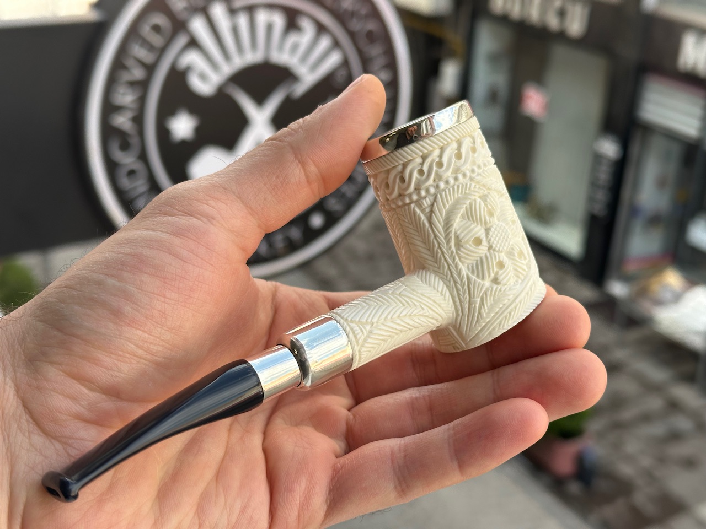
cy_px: 264
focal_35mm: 48
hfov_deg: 39.7
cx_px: 353
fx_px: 979
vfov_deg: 30.3
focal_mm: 6.86
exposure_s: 1/704
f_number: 1.78
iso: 64
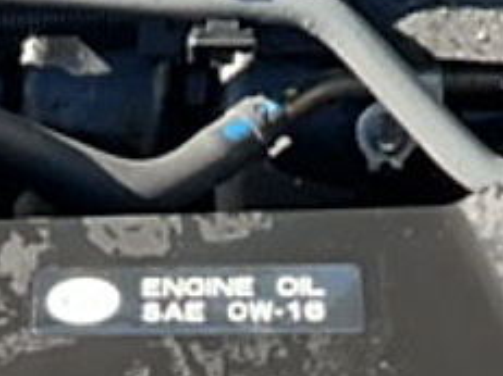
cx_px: 296
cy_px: -795
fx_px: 3021
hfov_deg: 9.5
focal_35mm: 208
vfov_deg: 6.5
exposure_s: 1/183
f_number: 1.8
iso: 20
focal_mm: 3
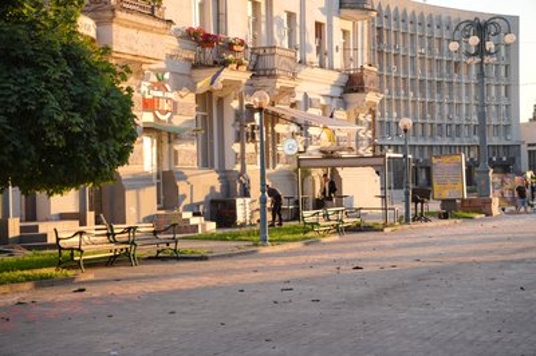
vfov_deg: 18.2
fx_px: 1116
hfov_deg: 27.0
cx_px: 268
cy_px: 178
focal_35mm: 75
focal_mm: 50
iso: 160
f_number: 2.8
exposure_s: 1/320
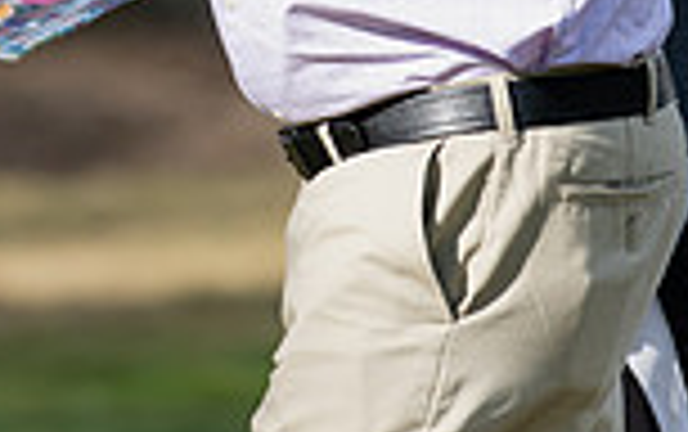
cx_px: 162
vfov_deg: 1.1
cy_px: -146
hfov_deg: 1.8
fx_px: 21737
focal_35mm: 1158
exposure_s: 1/800
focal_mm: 300
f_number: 5
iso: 250
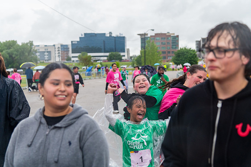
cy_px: 83
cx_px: 123
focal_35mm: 60
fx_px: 417
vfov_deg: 22.7
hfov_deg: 33.5
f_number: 4
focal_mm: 58
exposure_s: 1/3200
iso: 1600
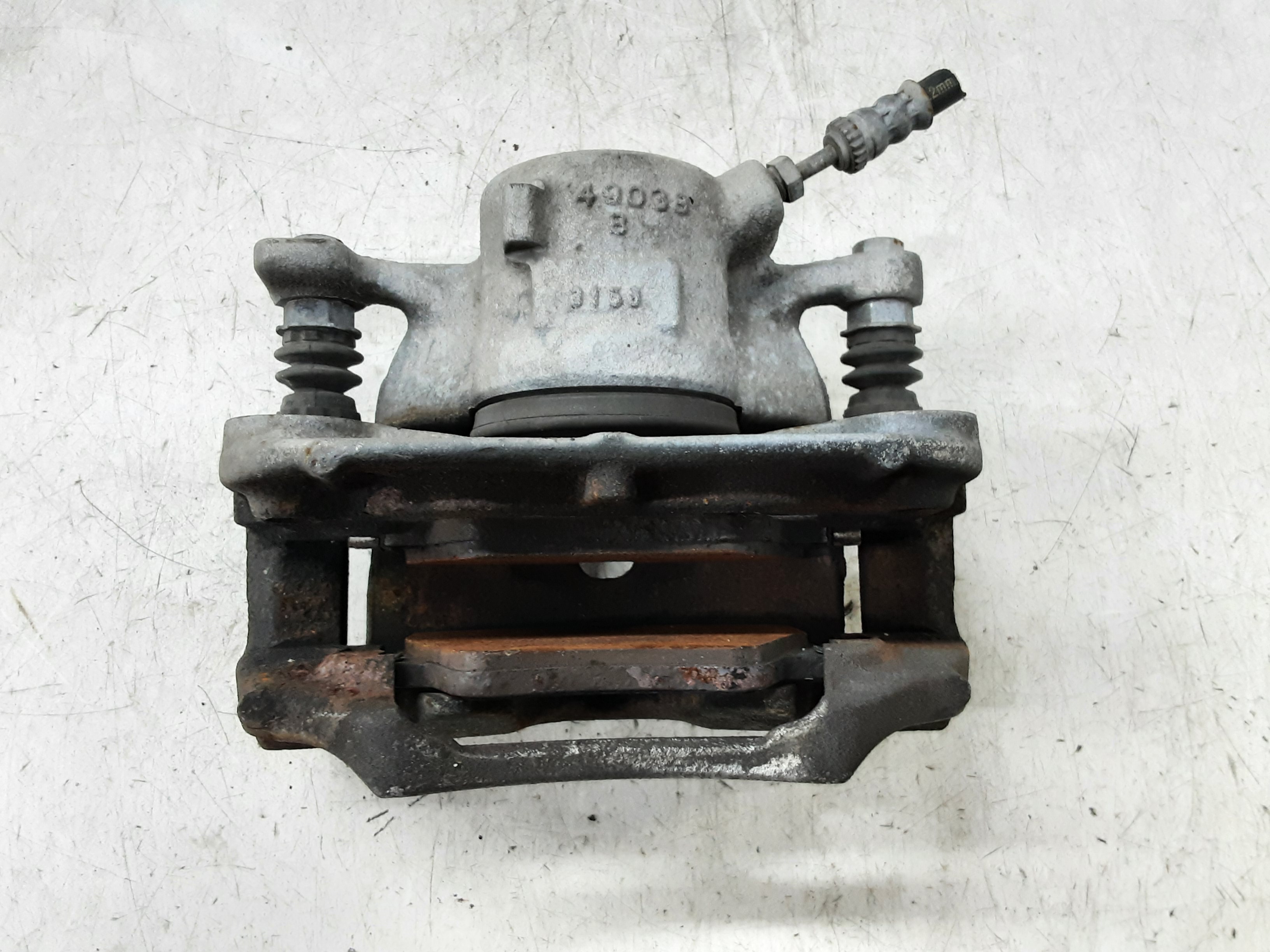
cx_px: 635
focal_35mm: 27
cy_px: 476
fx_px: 991
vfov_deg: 51.4
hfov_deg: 65.3
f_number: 1.9
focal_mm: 2.91
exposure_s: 1/50
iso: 200
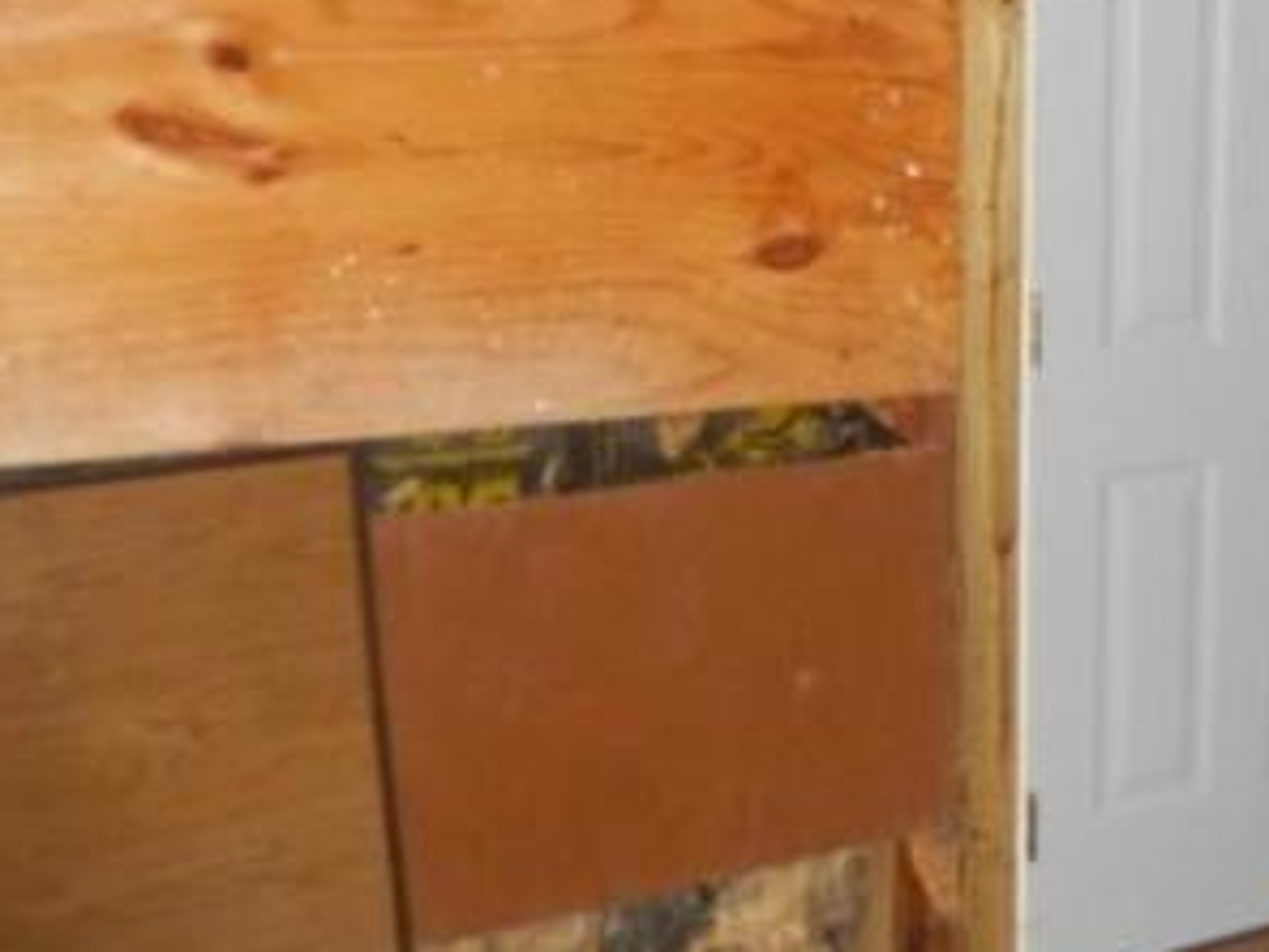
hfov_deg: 32.2
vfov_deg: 27.0
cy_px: 382
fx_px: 1980
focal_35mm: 54
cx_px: 1323
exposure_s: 1/30
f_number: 3.4
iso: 560
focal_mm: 4.5
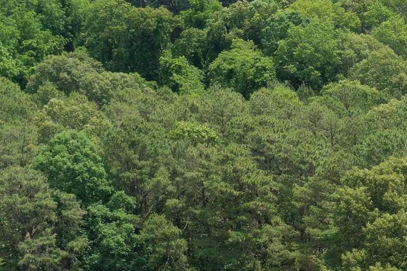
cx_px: 515
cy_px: 218
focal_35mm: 99
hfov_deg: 19.2
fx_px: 1119
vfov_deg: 13.7
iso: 100
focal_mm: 10.26
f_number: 5.6
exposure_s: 1/400
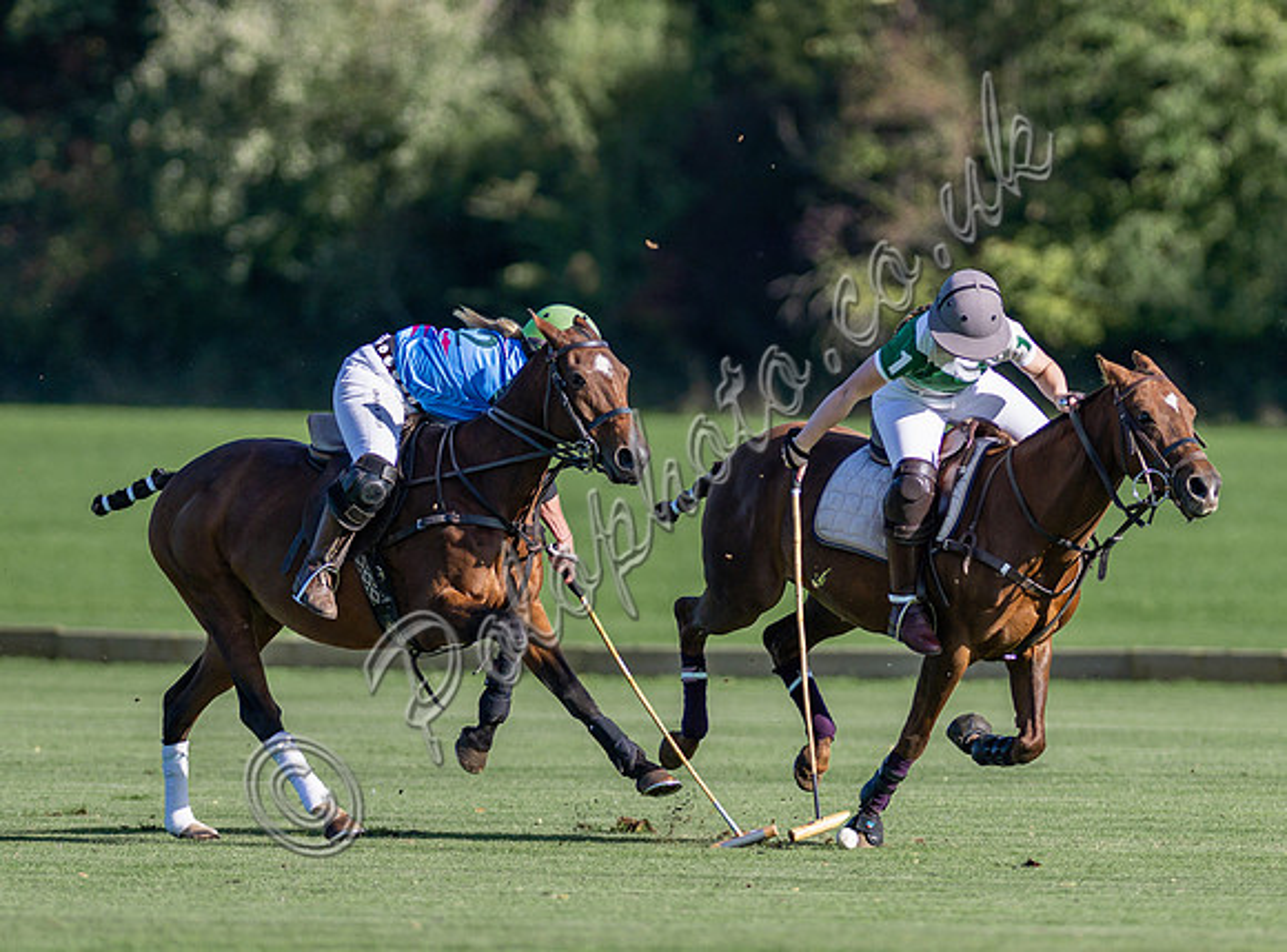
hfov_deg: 2.6
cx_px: 863
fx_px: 28172
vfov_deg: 1.9
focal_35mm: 762
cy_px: 645
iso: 160
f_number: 3.2
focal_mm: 300
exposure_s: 1/2500
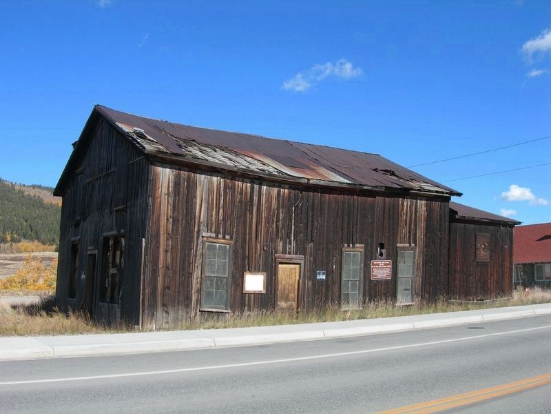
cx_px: 276
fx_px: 605
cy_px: 207
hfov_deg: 49.0
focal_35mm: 38
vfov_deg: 37.7
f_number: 4.8
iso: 50
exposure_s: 1/386
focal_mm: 7.8
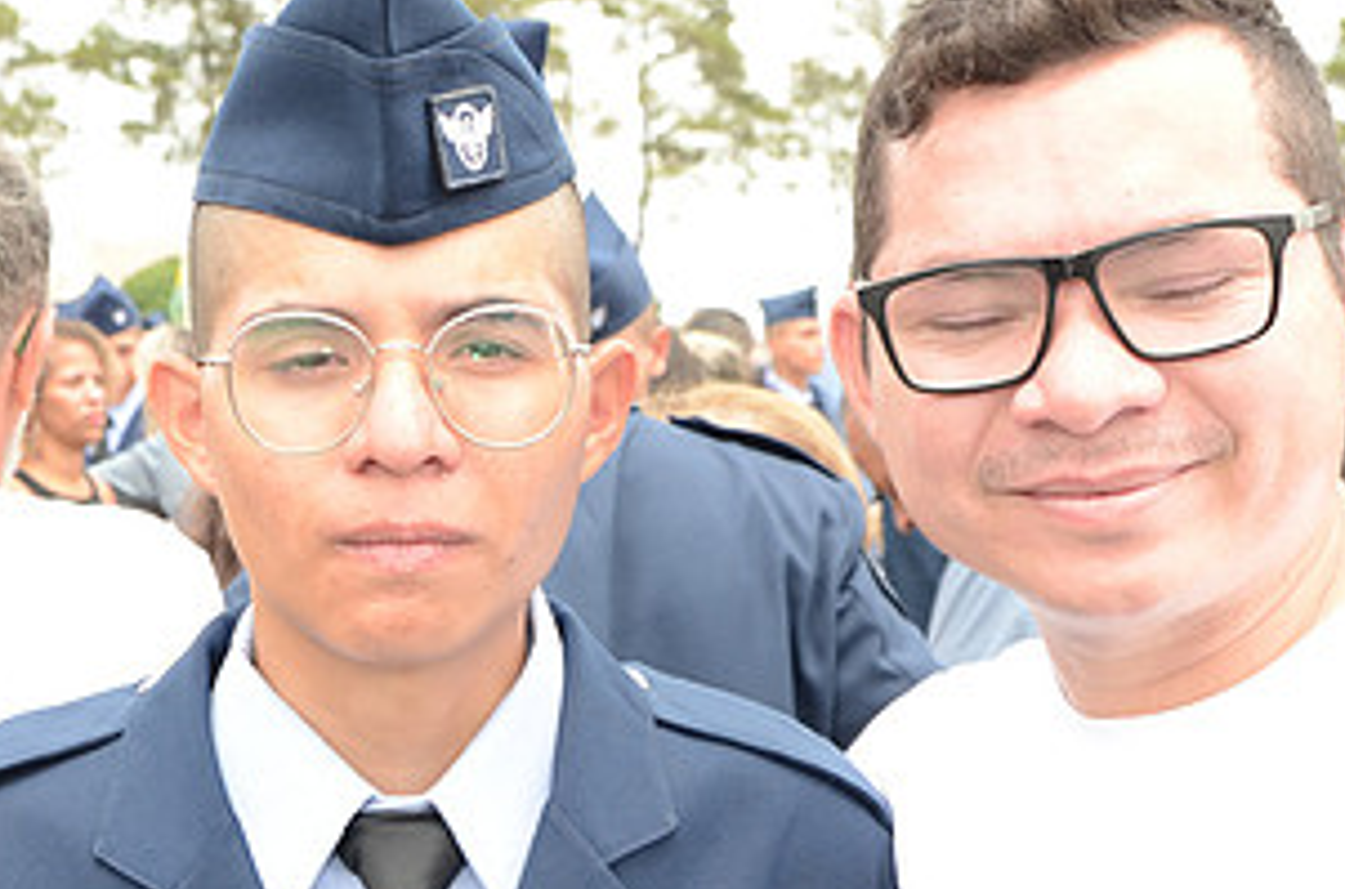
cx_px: 487
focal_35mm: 78
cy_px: 733
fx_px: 2905
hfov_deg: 26.0
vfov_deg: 17.2
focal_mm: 27
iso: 320
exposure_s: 1/250
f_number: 6.3
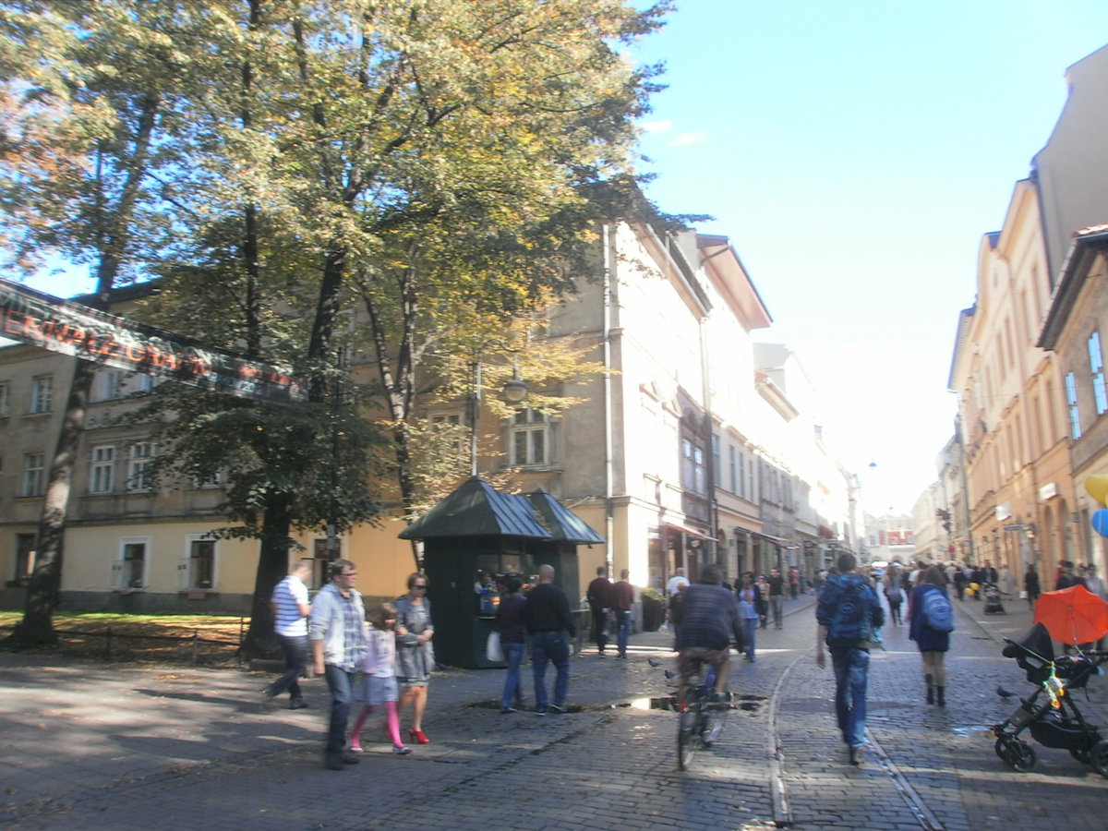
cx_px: 554
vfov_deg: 53.1
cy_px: 416
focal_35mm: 26
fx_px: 832
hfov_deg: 67.3
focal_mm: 4.65
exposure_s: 1/30
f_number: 7.8
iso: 100
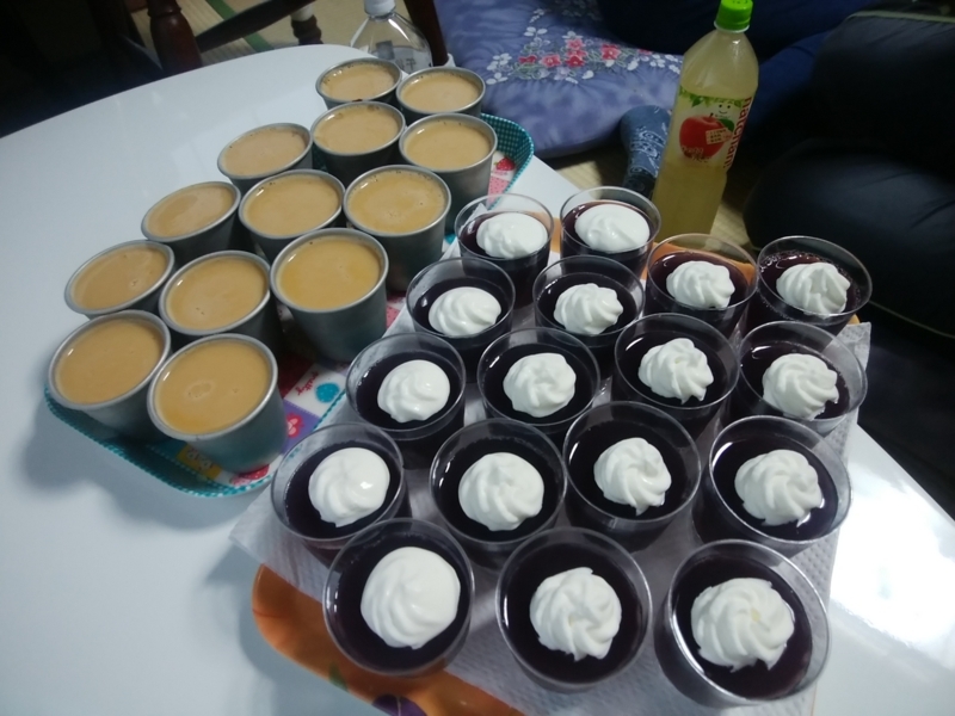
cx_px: 478
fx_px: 607
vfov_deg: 61.1
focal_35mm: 22
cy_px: 358
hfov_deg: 76.4
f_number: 2
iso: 100
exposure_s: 1/25
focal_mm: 3
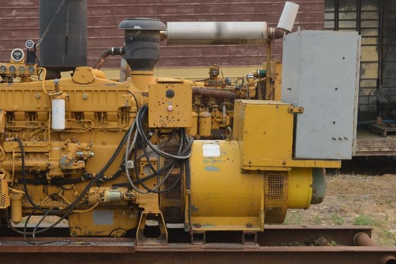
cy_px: 152
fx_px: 737
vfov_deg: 20.3
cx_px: 147
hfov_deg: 30.0
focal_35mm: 67
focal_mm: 30
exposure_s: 1/125
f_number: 5.6
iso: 125
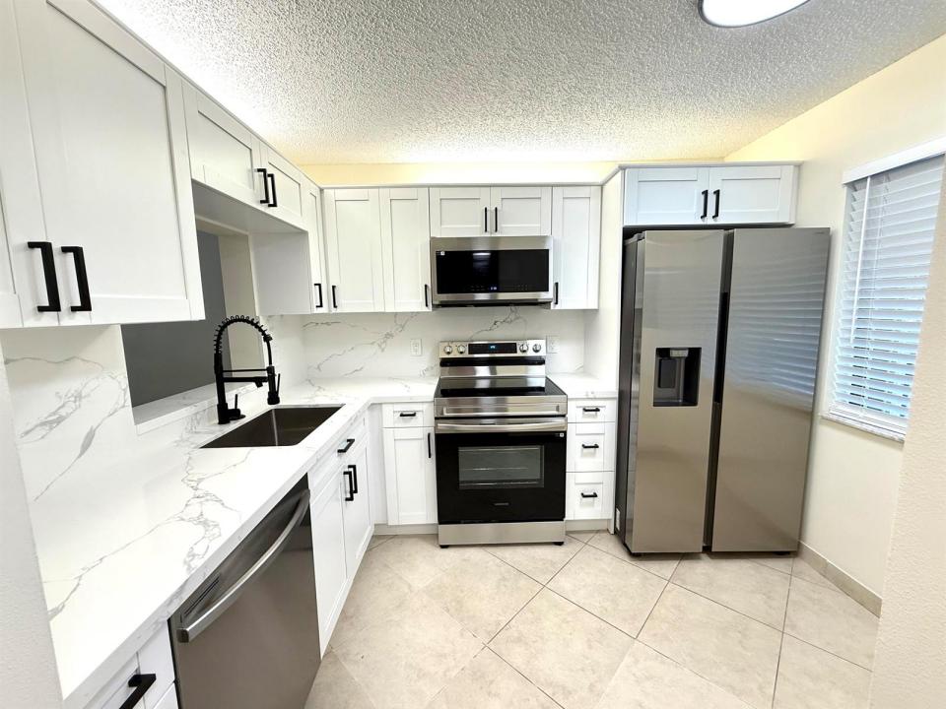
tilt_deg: -7.2
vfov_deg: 85.7
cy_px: 354
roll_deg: +0.9
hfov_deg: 102.1
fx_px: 383
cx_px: 473
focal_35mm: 14
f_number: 2.2
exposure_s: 1/120
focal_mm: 2.22
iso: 100
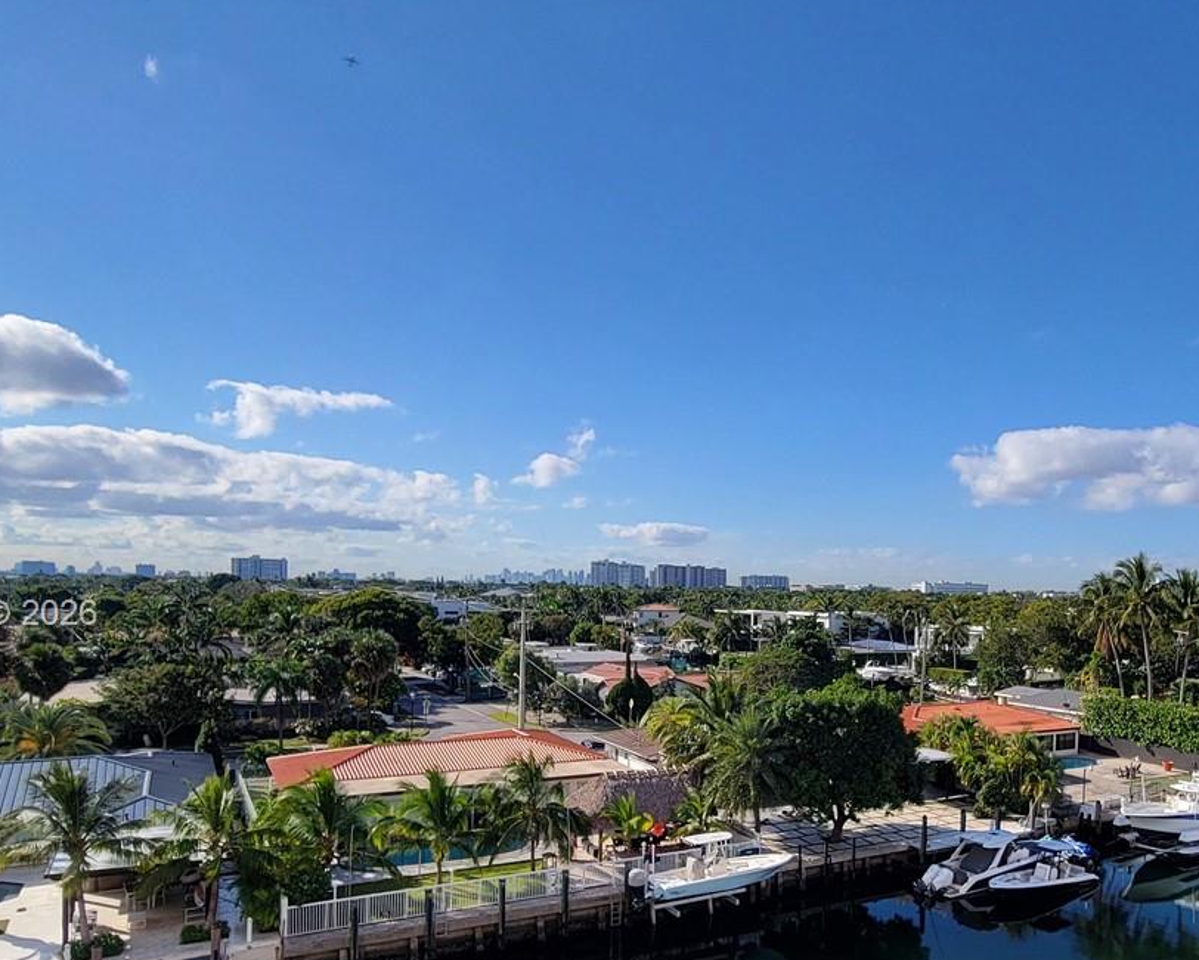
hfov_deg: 65.9
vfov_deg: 55.9
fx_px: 887
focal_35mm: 25
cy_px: 616
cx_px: 820
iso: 50
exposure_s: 1/1839
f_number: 2.2
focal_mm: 2.2
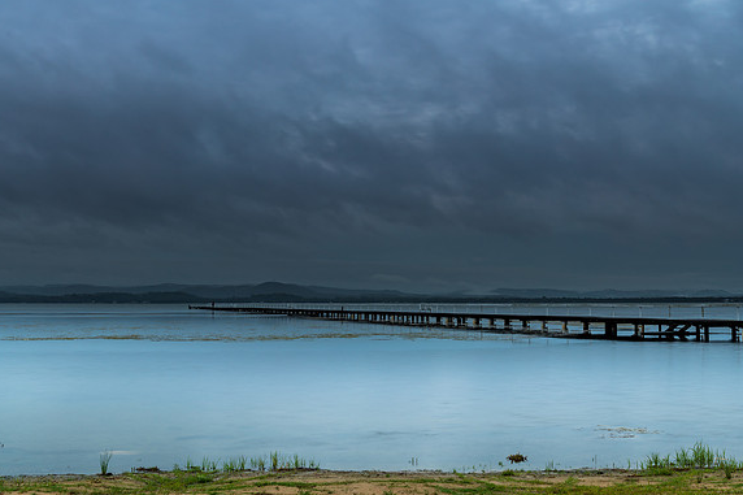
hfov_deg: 39.6
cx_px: 372
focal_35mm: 50
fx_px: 1032
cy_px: 249
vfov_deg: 27.0
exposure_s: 1.3
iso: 64
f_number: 9
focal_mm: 48
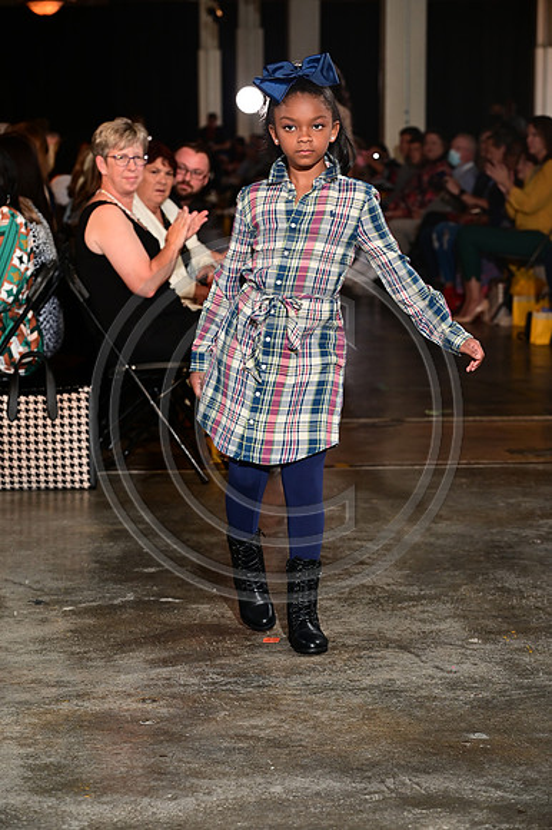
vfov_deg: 20.4
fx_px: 2303
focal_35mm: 100
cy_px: 415
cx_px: 276
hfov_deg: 13.7
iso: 1000
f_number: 6.3
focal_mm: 100
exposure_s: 1/125
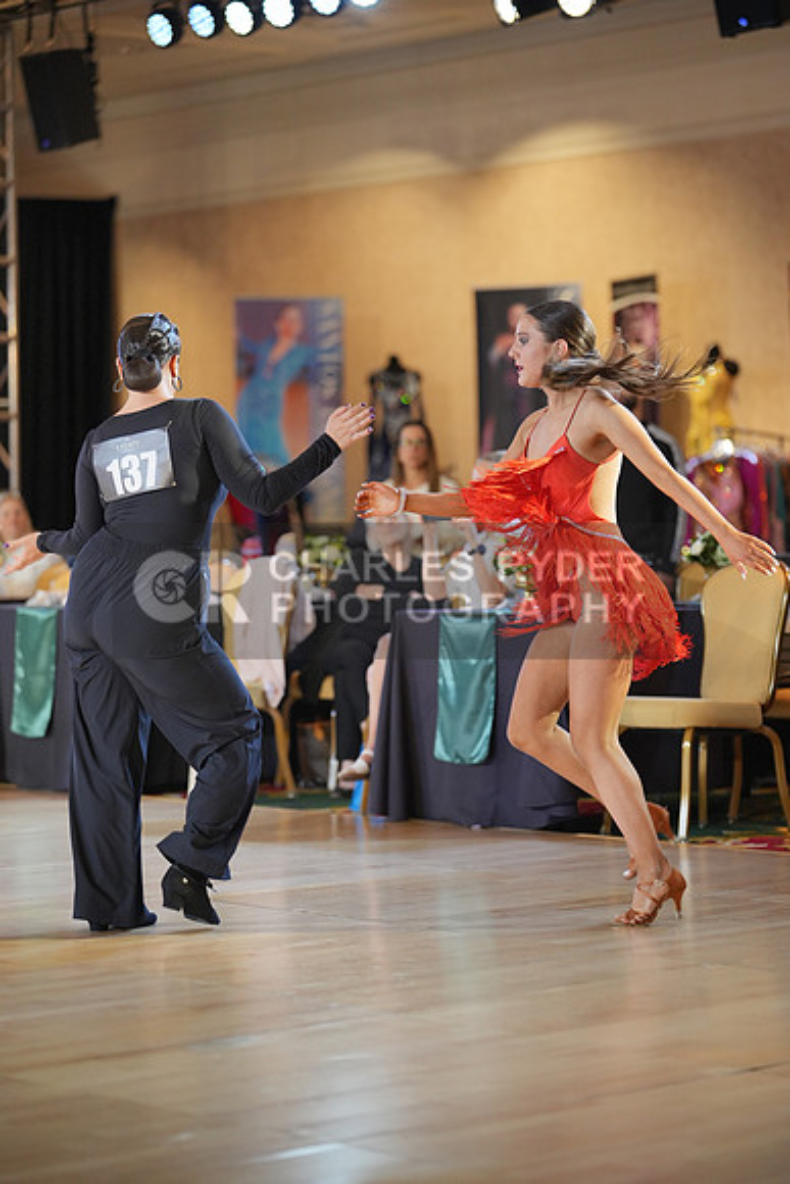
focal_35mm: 92
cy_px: 592
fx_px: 3026
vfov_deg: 22.1
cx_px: 395
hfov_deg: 14.9
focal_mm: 92
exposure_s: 1/500
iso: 1600
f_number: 2
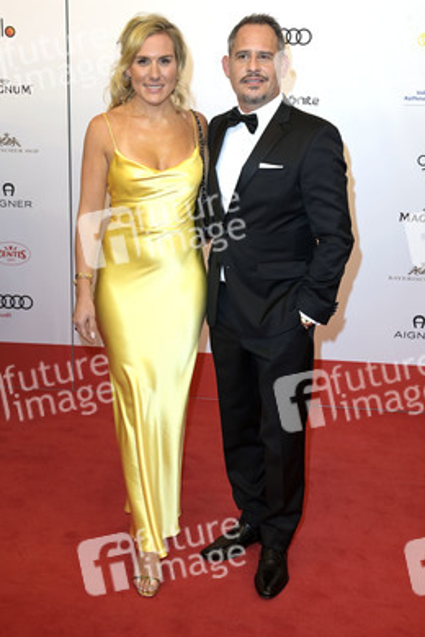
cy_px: 312
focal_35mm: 41
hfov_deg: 32.6
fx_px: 726
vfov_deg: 47.4
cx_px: 209
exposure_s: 1/250
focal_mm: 40
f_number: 6.3
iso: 400
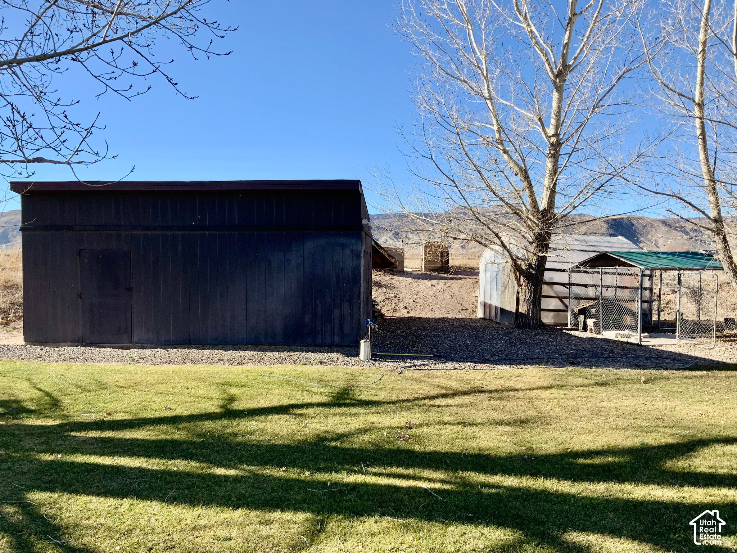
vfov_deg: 48.2
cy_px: 276
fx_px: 617
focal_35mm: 29
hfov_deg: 61.7
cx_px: 368
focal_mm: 3
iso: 16
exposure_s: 1/1250
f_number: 1.8
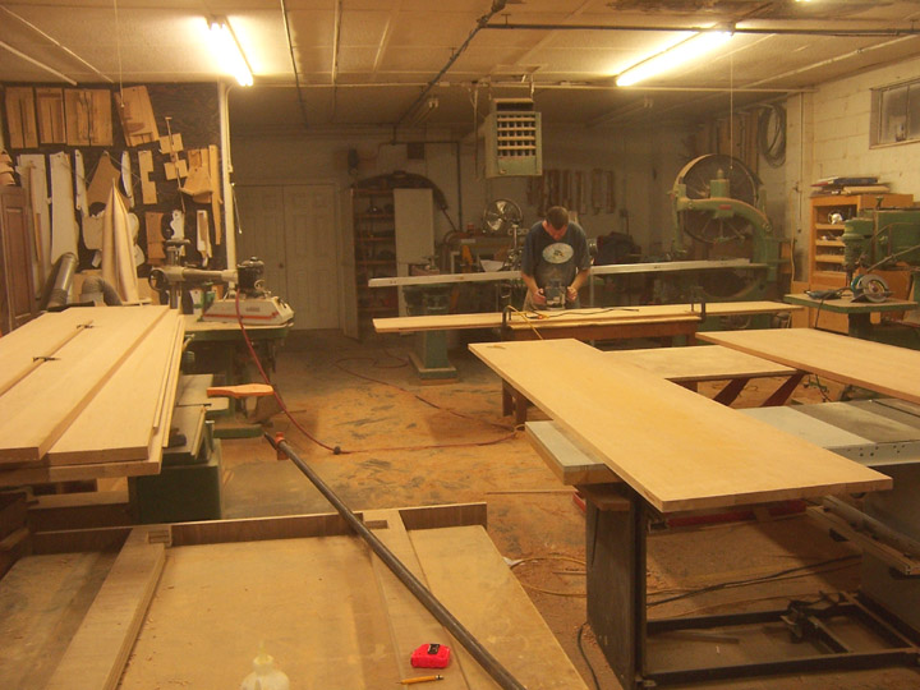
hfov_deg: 55.4
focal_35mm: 33
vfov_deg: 42.9
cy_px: 345
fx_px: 877
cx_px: 460
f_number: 3.4
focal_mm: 5.5
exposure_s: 1/15
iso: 140
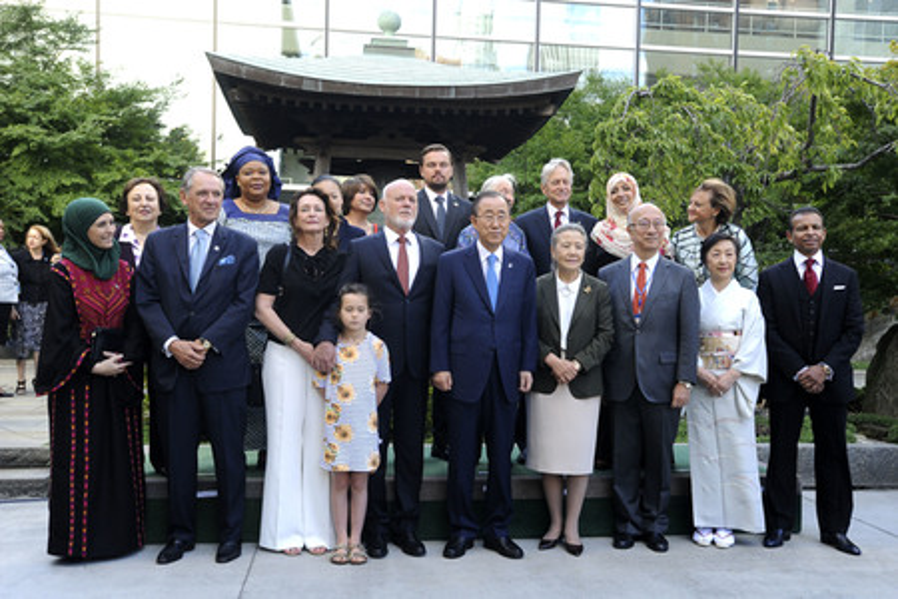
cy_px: 300
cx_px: 449
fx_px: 873
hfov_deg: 54.4
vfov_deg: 37.9
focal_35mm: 35
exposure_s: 1/640
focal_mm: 35
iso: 1600
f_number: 6.3
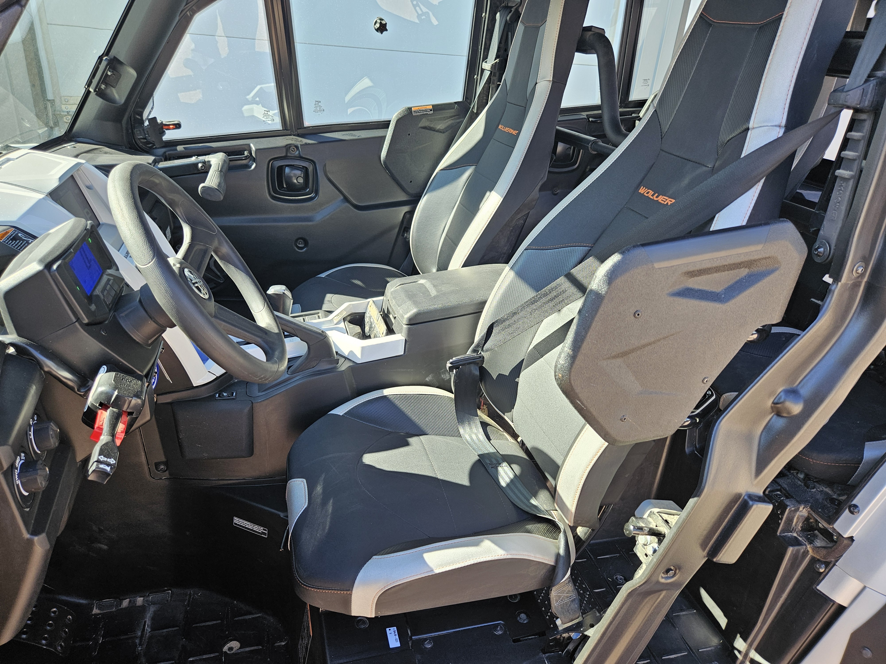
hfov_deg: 73.9
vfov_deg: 58.9
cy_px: 332
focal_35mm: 23
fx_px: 589
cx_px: 443
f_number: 1.8
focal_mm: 5.4
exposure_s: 1/180
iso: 40
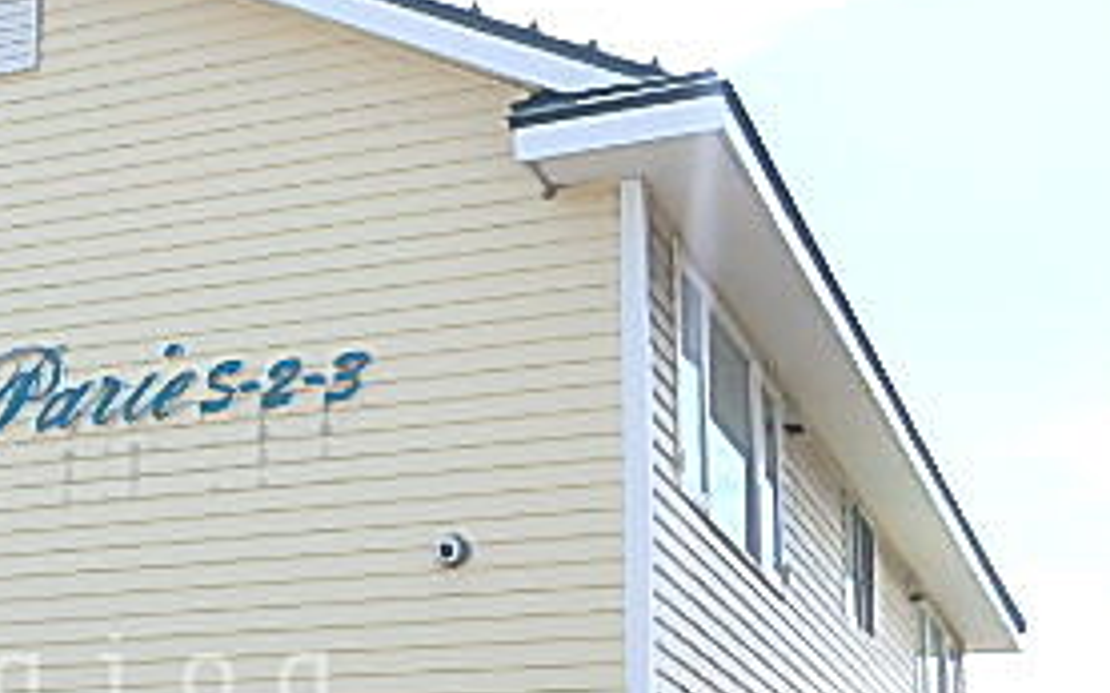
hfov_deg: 26.1
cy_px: 681
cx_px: 76
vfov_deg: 16.8
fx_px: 2299
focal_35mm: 76
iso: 125
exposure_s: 1/320
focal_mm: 5.6
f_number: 4.7
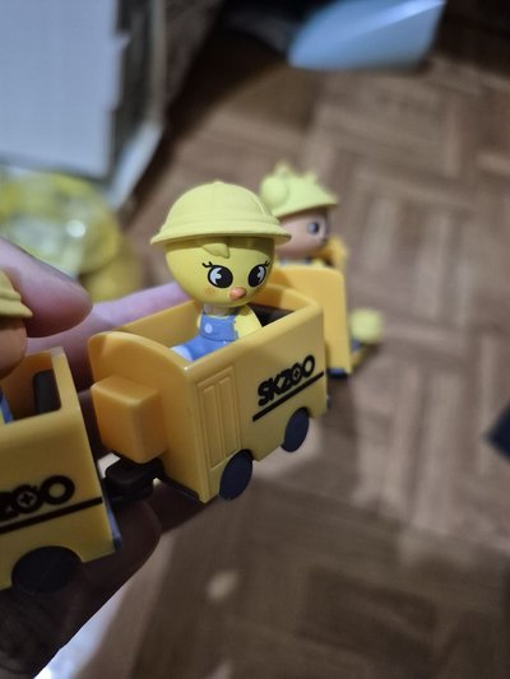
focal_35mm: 23
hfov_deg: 58.9
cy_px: 340
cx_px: 255
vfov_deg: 73.9
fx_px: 452
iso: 1250
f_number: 1.8
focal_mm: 5.4
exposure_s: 1/60
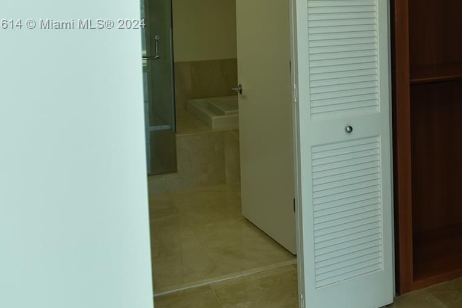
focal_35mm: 50
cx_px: 434
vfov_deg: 26.0
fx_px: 642
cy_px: 25
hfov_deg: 36.6
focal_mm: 24
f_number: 5
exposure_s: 1/125
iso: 200
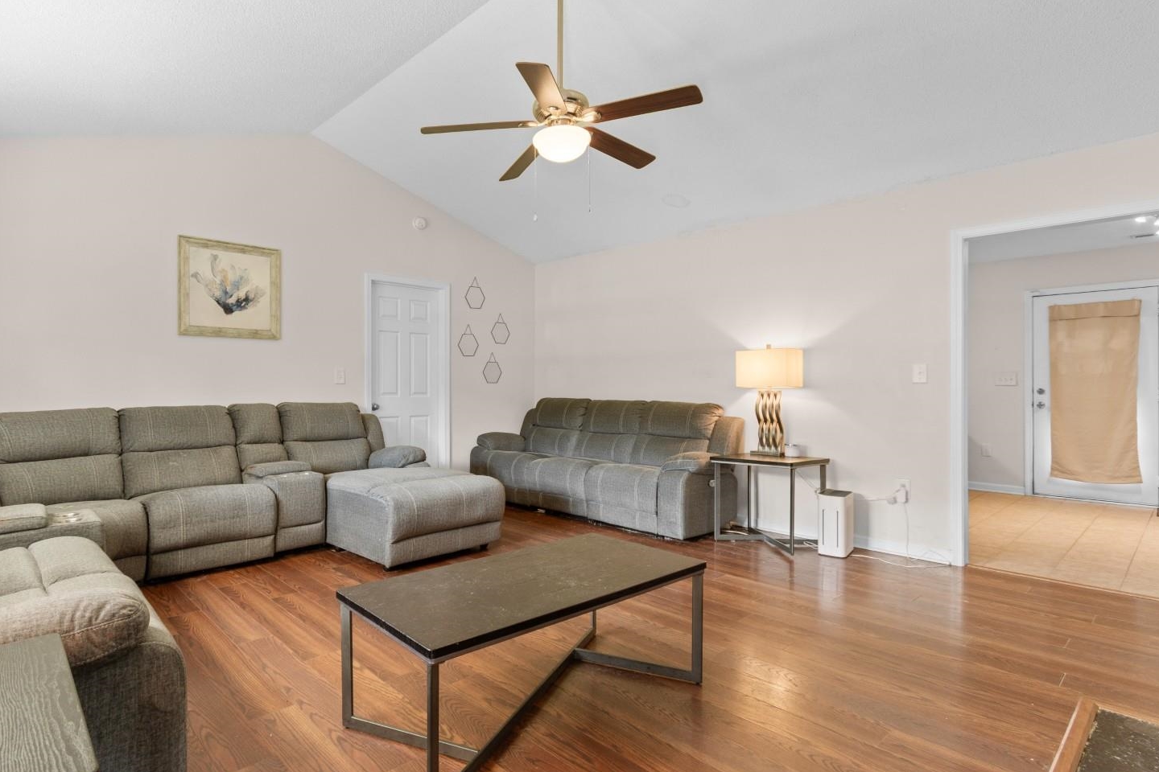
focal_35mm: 18
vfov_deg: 67.4
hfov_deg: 89.7
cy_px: 381
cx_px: 520
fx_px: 579
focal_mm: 11
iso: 100
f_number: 4.8
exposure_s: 1/2
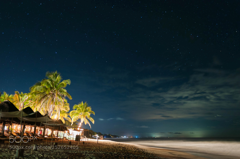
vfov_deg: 39.9
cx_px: 120
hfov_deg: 57.3
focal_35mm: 33
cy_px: 80
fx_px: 220
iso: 500
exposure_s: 20
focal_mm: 22
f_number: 2
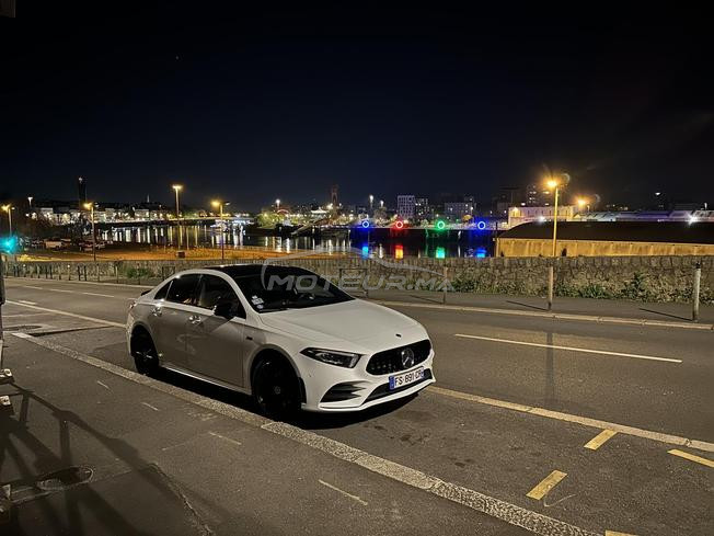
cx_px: 357
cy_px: 268
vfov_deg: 56.8
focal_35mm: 24
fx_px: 495
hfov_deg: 71.6
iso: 1600
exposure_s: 1/10
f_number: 1.78
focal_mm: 6.86
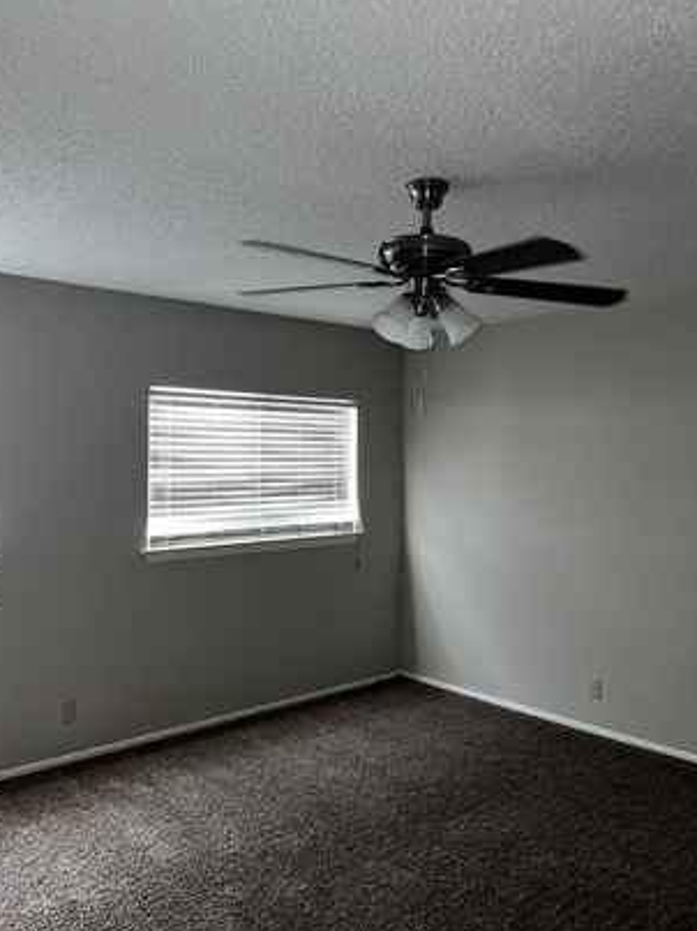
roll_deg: -1.1
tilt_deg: -0.5
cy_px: 462
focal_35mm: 31
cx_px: 399
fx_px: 833
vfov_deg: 58.4
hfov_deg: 45.3
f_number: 1.5
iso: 80
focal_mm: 5.7
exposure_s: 1/12
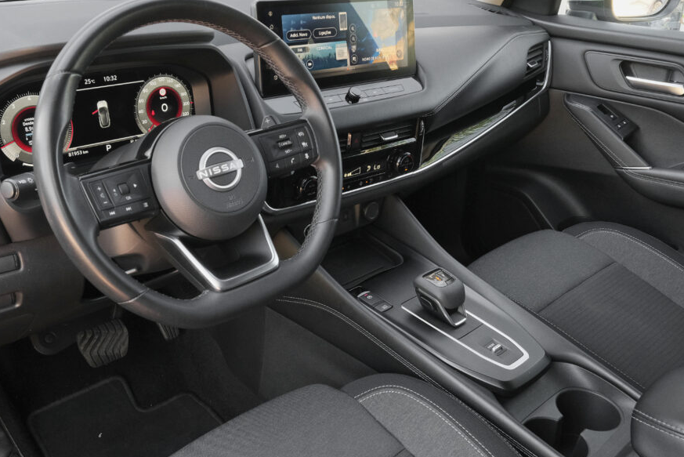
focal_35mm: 34
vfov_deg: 38.9
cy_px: 216
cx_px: 291
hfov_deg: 55.5
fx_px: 646
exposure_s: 1/50
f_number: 9
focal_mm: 19.2
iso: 2000
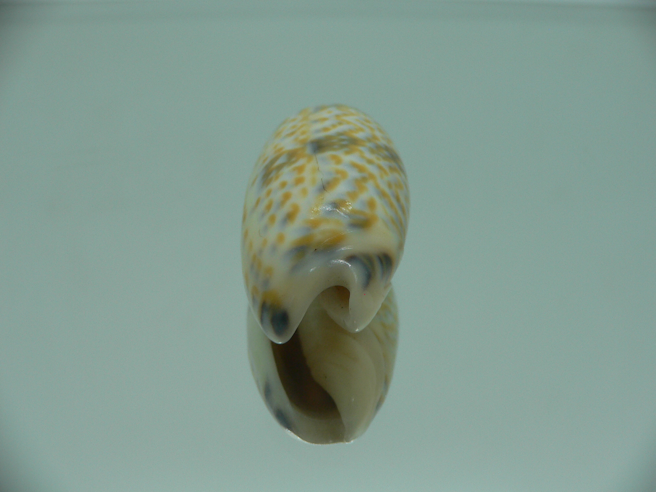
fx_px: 663
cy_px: 246
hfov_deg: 52.6
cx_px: 328
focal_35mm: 35
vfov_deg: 40.7
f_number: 2.8
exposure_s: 1/60
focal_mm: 4.6
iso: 80
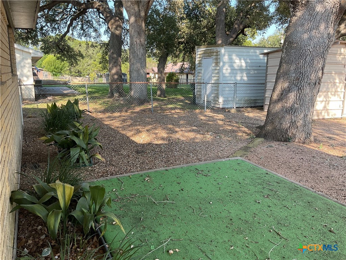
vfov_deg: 48.2
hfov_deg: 61.7
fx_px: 290
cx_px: 173
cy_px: 130
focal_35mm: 29
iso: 16
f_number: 1.8
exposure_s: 1/156
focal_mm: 3
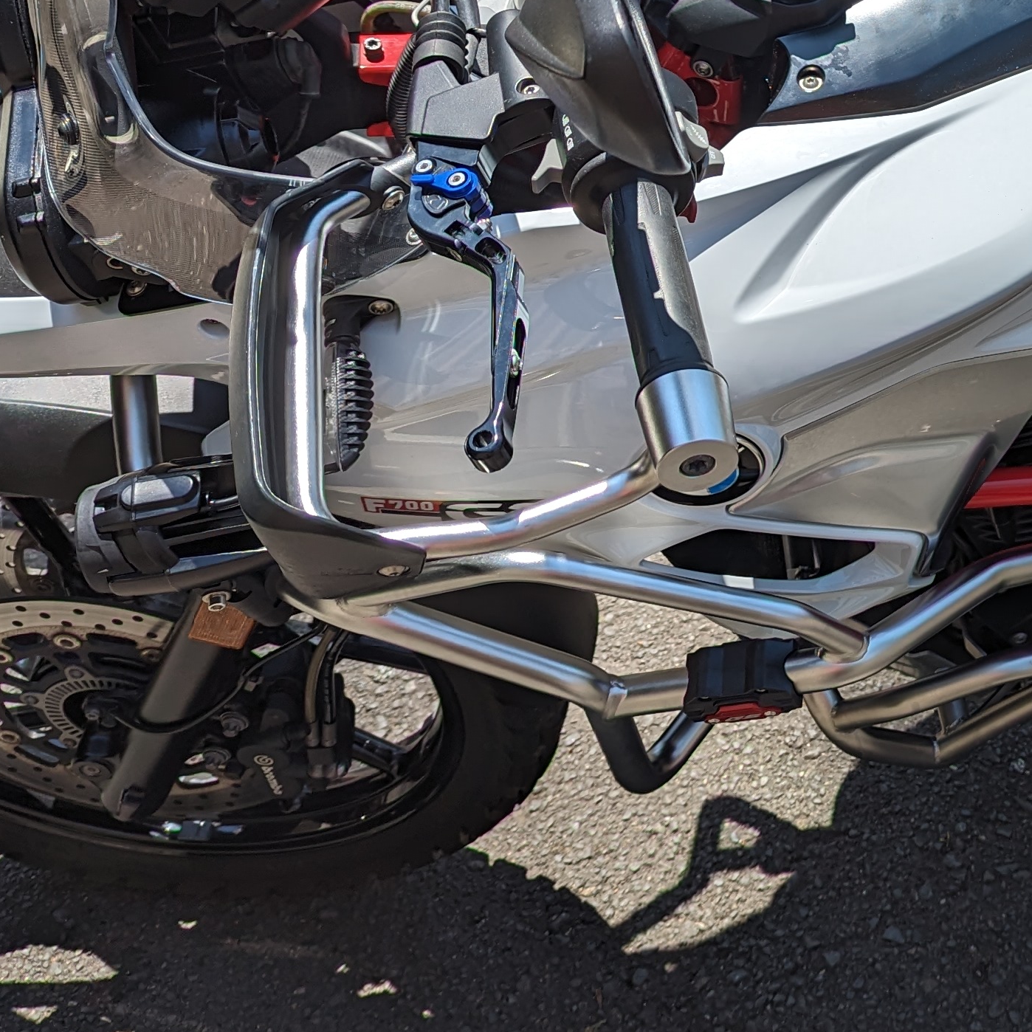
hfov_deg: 25.3
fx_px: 2091
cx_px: 1192
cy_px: 186
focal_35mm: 62
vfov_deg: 27.1
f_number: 1.85
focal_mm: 6.81
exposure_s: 1/2217
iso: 42
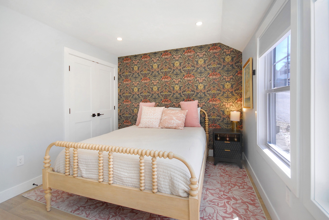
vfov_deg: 77.5
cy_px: 110
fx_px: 137
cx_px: 164
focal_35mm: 15
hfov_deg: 100.3
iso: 640
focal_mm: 10
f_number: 5
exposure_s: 1/60
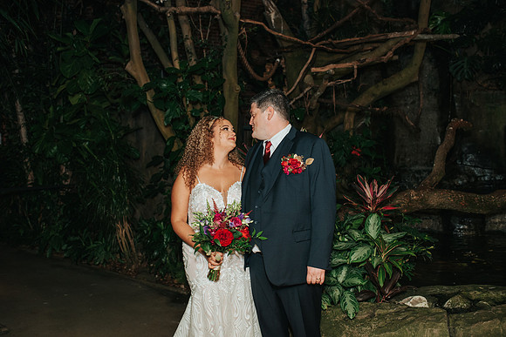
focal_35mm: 35
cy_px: 168
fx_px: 492
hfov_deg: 54.4
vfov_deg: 37.9
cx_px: 253
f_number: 2.8
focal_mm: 35
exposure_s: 1/200
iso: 1000
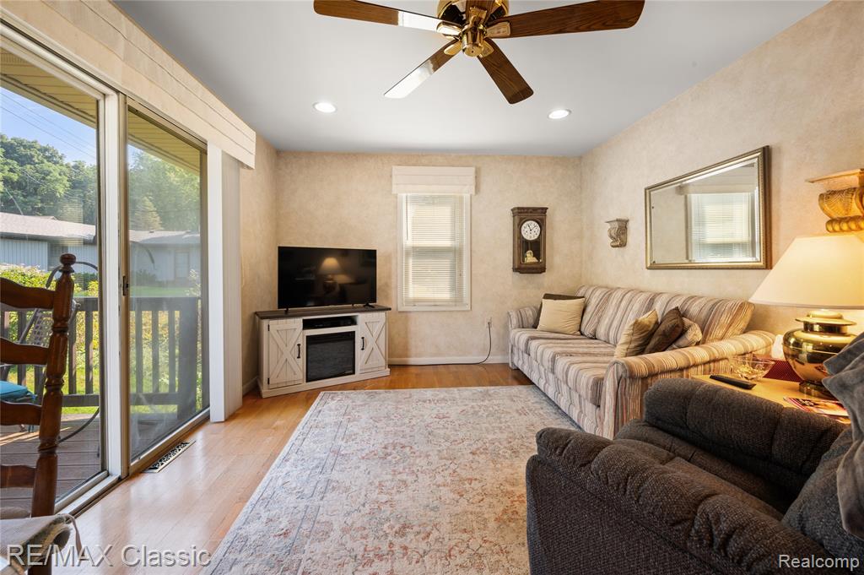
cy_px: 288
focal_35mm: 14
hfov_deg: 104.3
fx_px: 336
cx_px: 432
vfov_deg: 81.1
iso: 100
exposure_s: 1/3
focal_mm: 14
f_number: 11
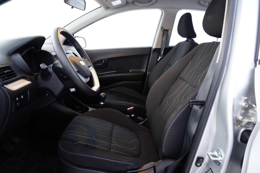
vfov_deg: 53.1
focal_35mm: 24
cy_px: 86
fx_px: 173
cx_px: 130
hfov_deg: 73.7
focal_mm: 24
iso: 2000
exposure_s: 1/10
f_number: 4.5
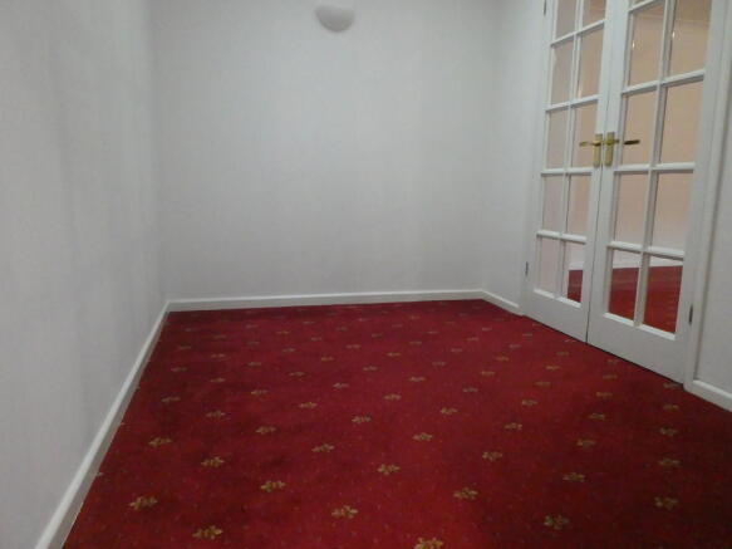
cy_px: 274
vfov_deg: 56.8
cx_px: 366
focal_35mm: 24
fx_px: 507
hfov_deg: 71.6
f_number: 3.3
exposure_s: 1/30
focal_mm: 4.3
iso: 1600
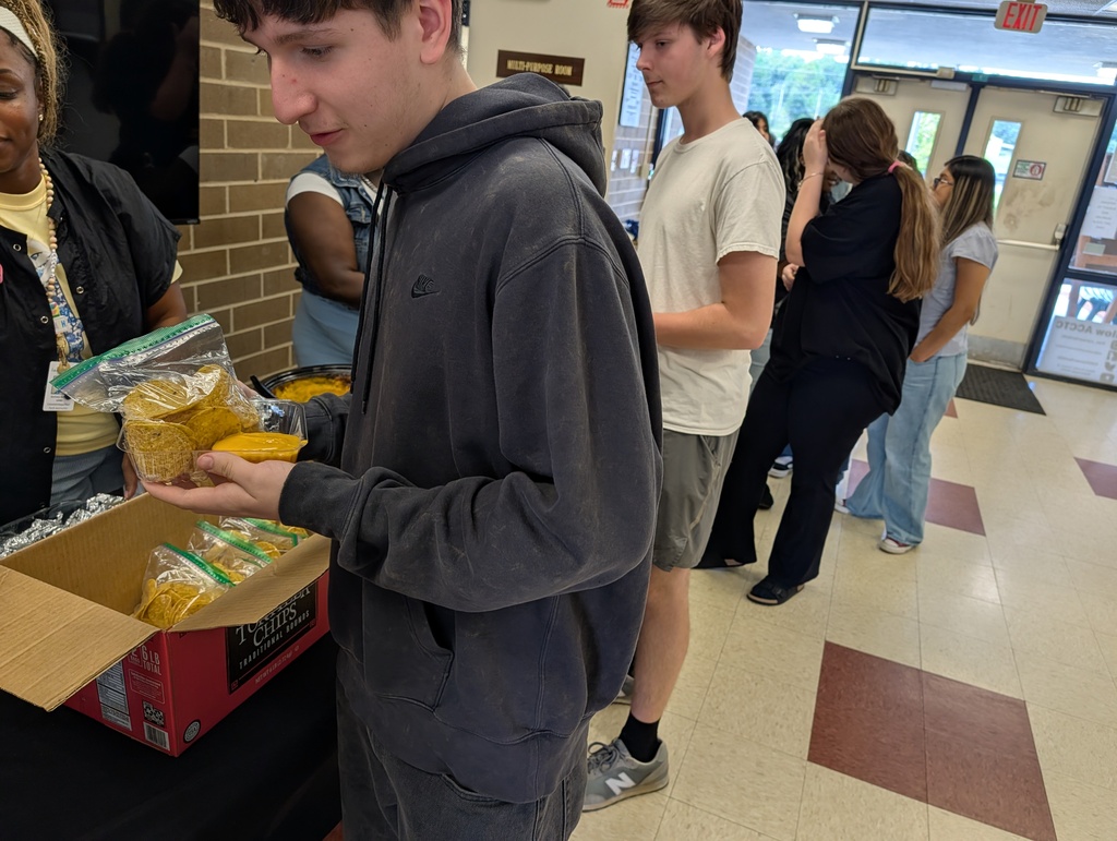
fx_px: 776
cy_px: 420
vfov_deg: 56.9
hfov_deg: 71.5
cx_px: 558
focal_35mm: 24
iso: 59
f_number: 1.68
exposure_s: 1/120
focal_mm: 6.9
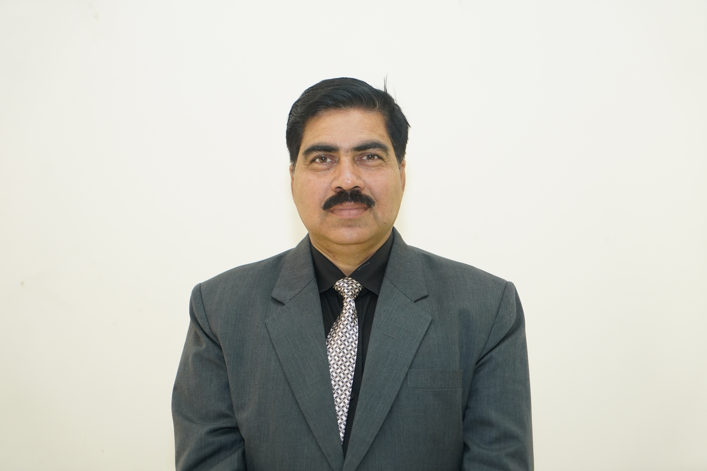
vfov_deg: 20.3
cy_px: 236
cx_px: 354
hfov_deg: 30.1
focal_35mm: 67
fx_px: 1316
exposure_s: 1/100
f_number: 4
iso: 2000
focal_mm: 67
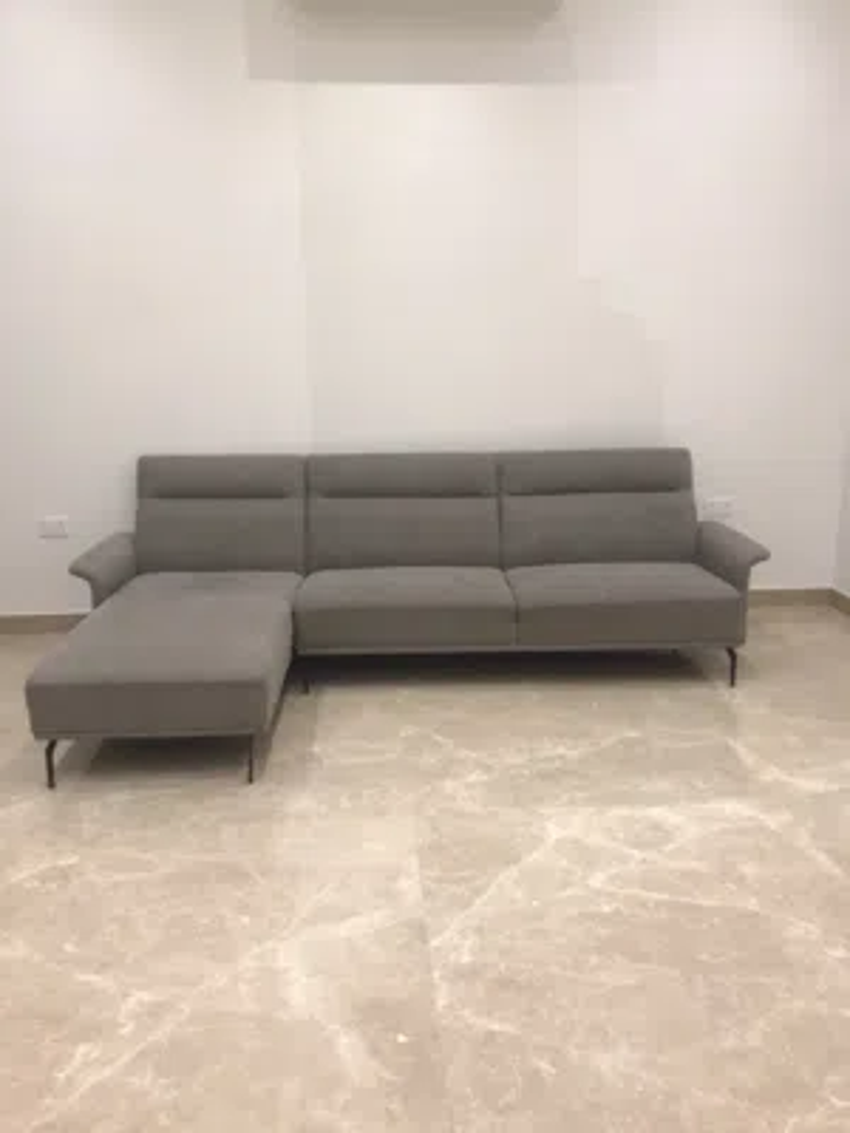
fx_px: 917
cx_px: 425
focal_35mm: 28
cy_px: 566
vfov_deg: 63.4
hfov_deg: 49.7
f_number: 1.8
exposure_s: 1/20
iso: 40
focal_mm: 3.99
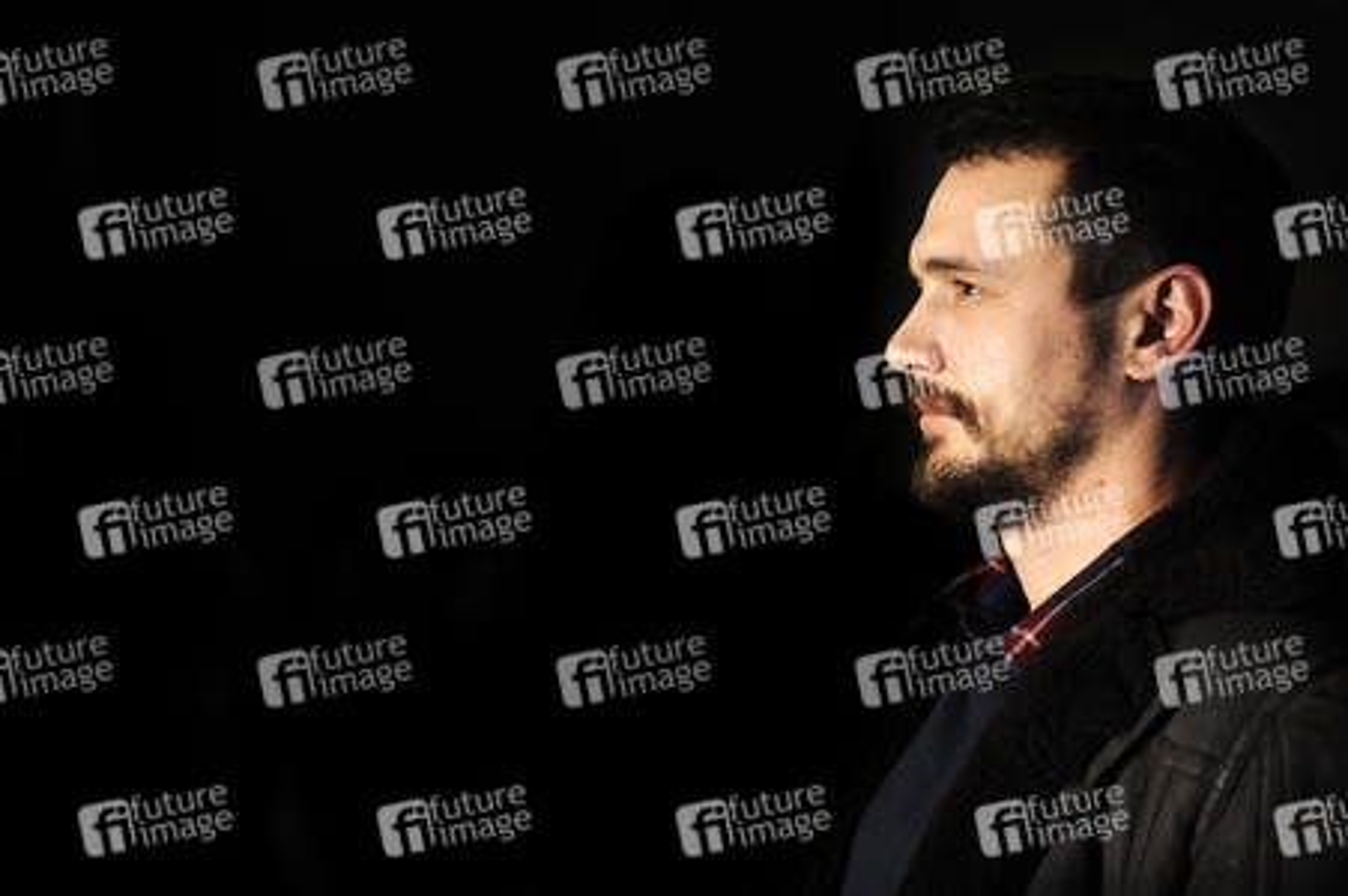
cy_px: 448
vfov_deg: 6.9
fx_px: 7483
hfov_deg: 10.3
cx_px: 674
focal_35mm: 200
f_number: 6.3
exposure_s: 1/200
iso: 200
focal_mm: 200
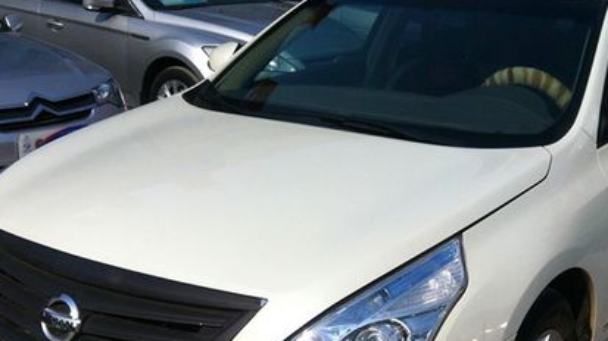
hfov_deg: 34.3
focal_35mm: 61
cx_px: 333
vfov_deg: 19.5
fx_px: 983
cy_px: 262
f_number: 2.8
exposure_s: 1/3352
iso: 80
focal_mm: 3.85
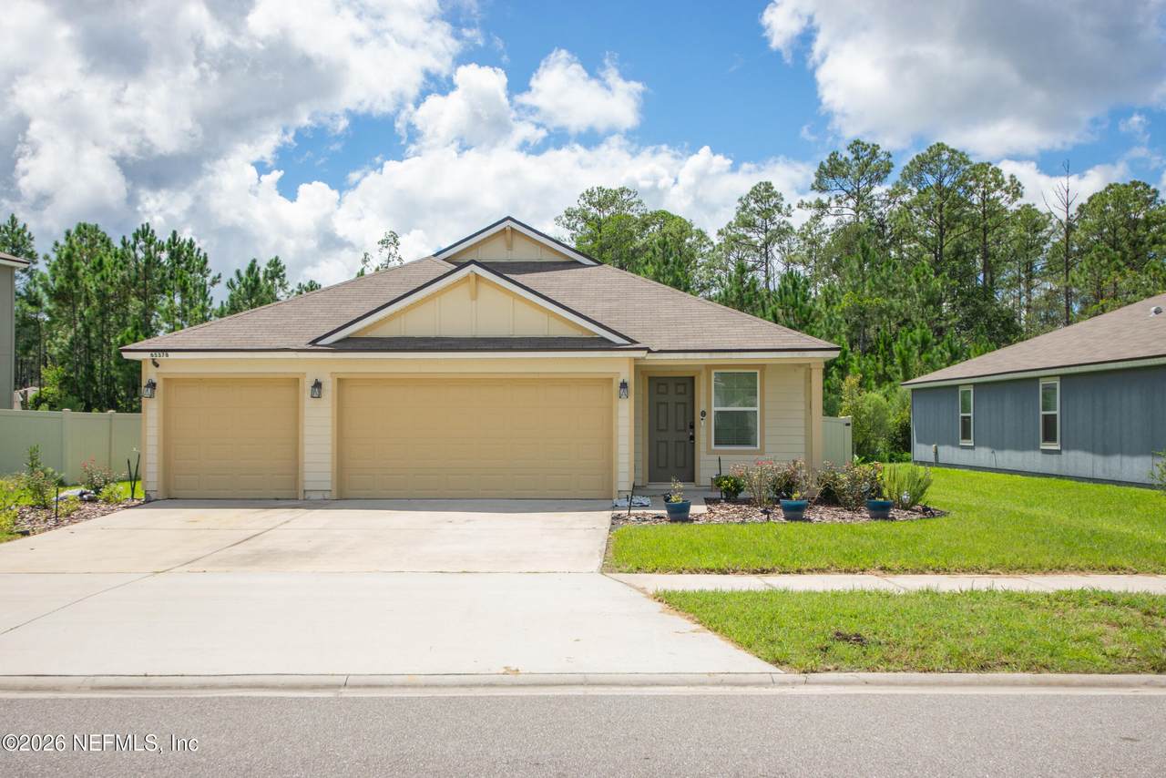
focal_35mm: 36
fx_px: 1171
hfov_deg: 52.9
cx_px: 583
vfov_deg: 36.8
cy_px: 389
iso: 400
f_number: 5.6
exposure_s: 1/1000
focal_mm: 24
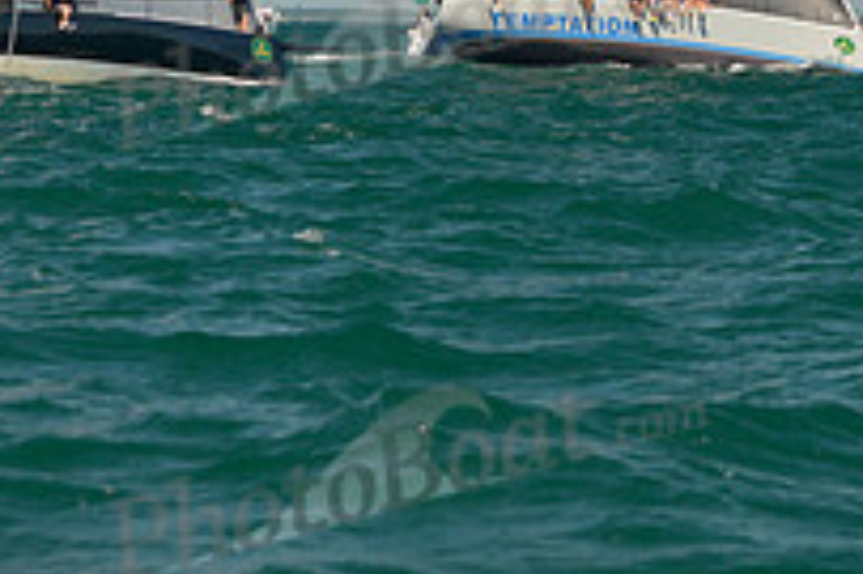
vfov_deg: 6.8
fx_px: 4790
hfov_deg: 10.2
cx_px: 931
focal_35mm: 200
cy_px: -240
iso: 400
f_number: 4.5
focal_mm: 70
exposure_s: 1/1600
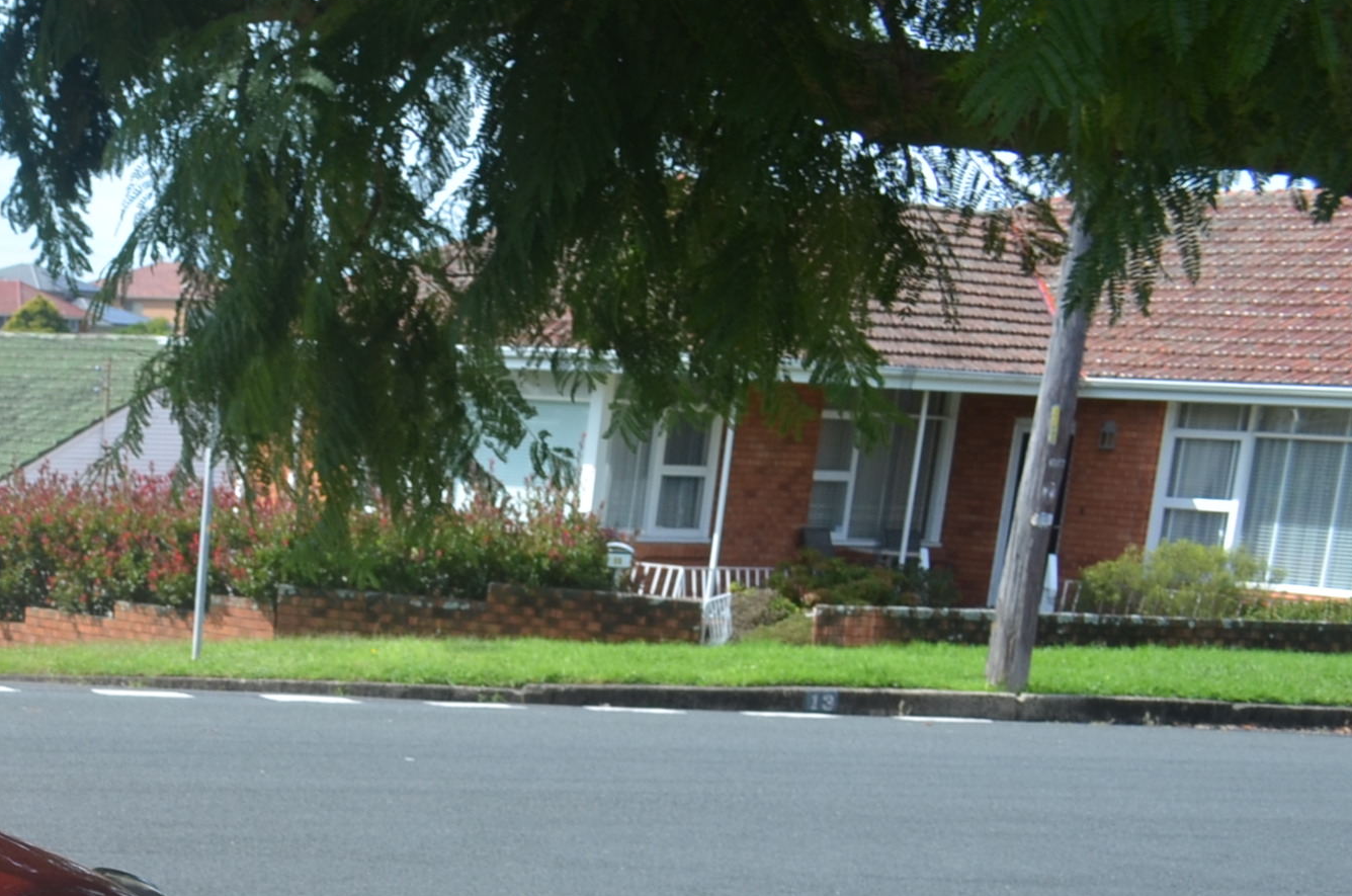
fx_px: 3111
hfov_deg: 21.8
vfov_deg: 15.5
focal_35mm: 83
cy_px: 1184
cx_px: -463
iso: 200
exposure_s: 1/250
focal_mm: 20
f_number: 8
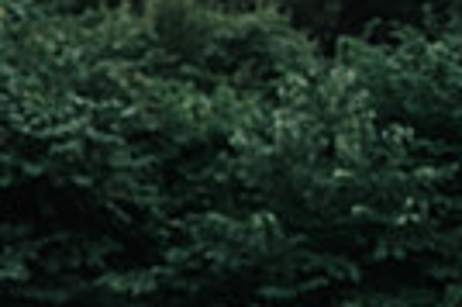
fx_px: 1948
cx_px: -469
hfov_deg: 12.0
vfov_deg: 8.9
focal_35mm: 152
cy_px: 381
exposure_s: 1/1000
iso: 560
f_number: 3.2
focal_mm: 35
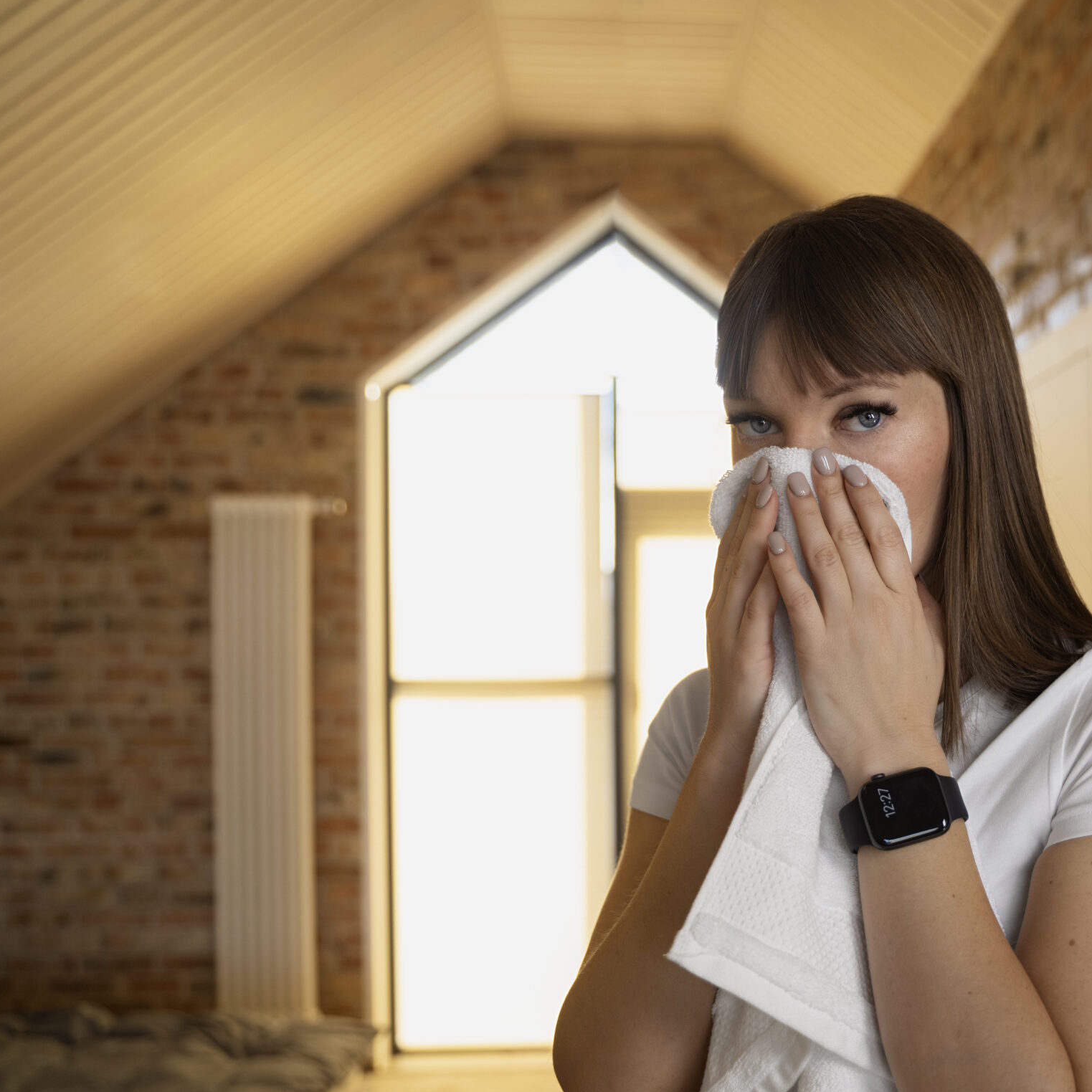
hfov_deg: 41.0
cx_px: 776
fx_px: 1428
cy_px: 552
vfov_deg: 41.9
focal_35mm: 40
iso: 400
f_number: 2.8
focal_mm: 28
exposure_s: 1/250
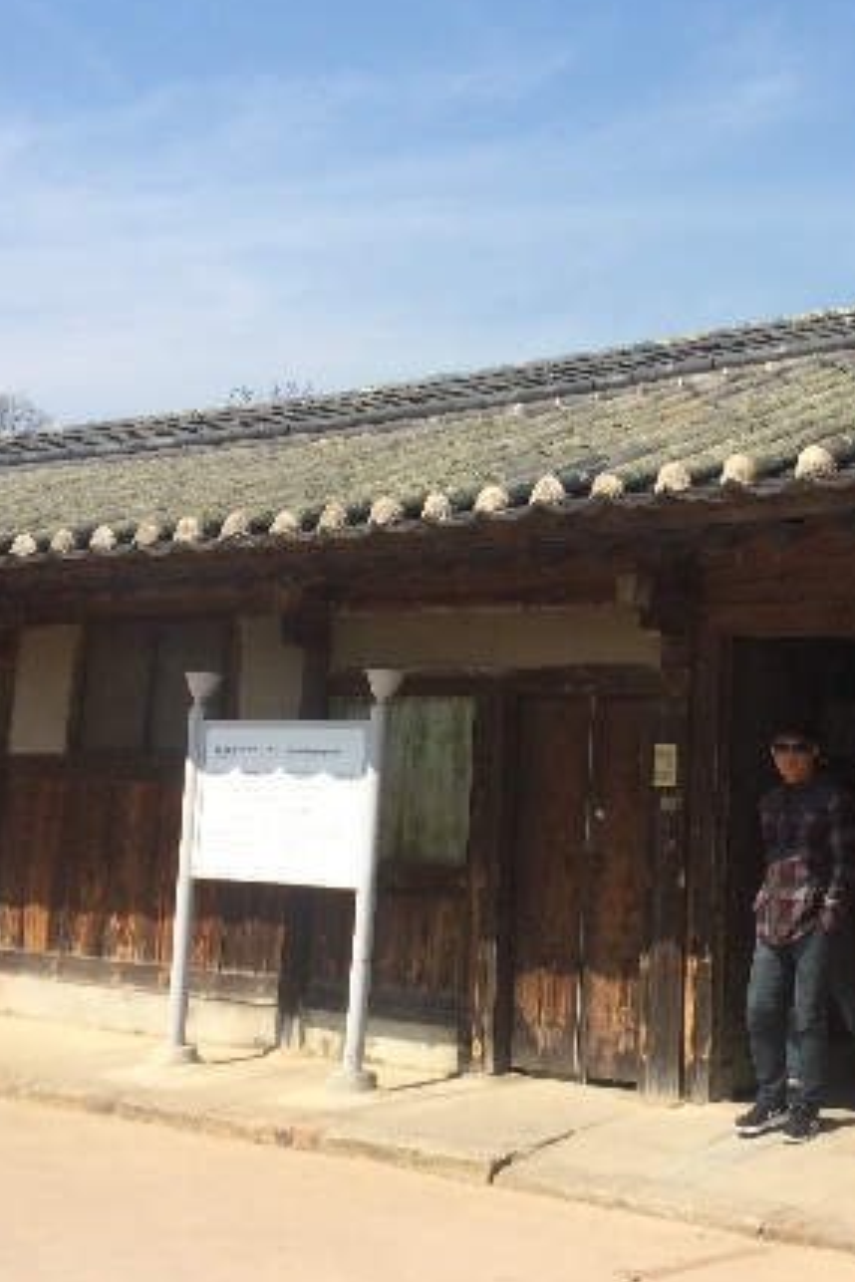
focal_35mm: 52
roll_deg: -1.4
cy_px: 521
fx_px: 1852
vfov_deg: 38.1
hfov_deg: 25.4
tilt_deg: +6.4
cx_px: 714
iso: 32
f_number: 2.2
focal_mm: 4.15
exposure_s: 1/2160
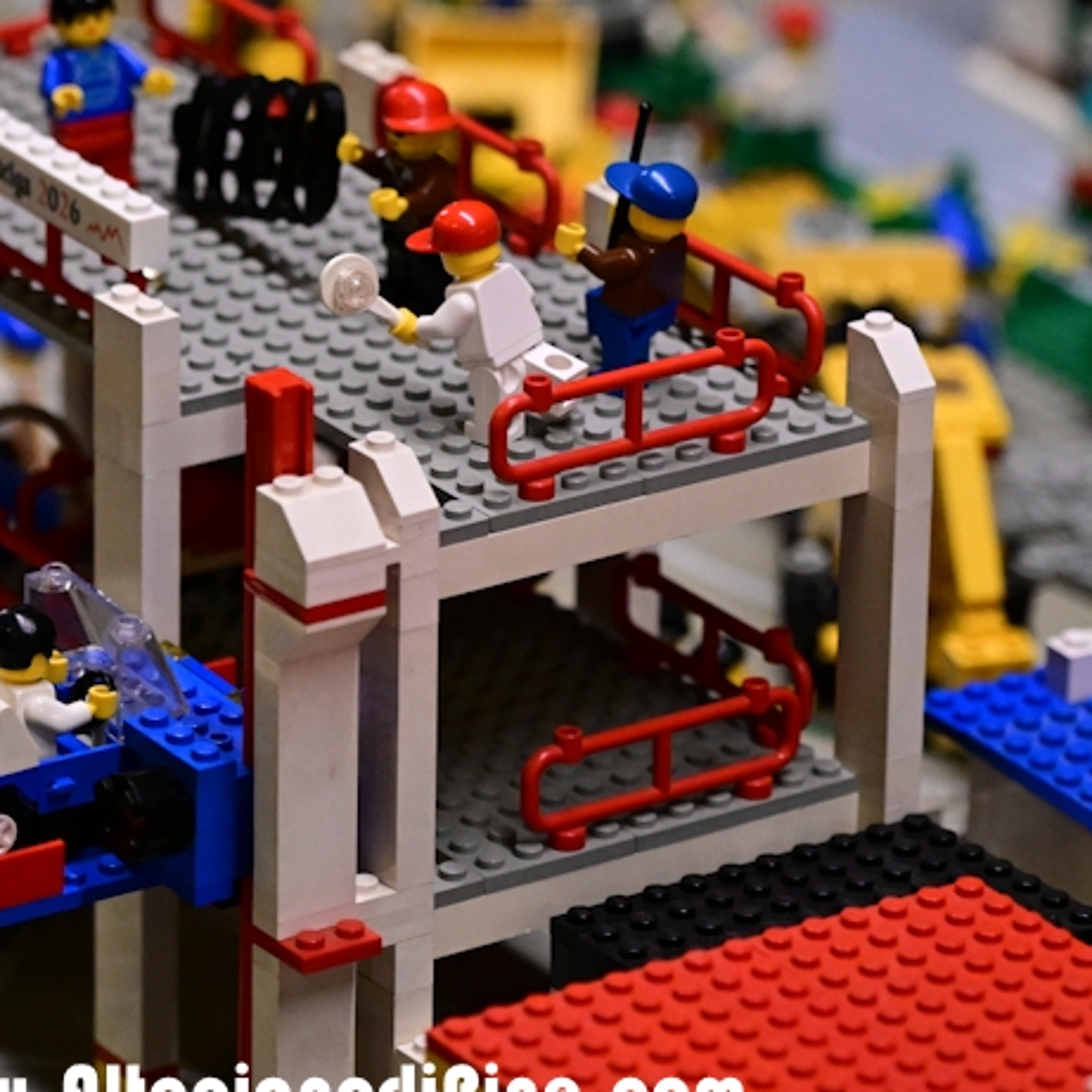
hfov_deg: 9.9
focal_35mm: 177
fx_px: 6317
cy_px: 539
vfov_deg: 9.9
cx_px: 303
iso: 5000
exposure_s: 1/640
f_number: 4
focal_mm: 120
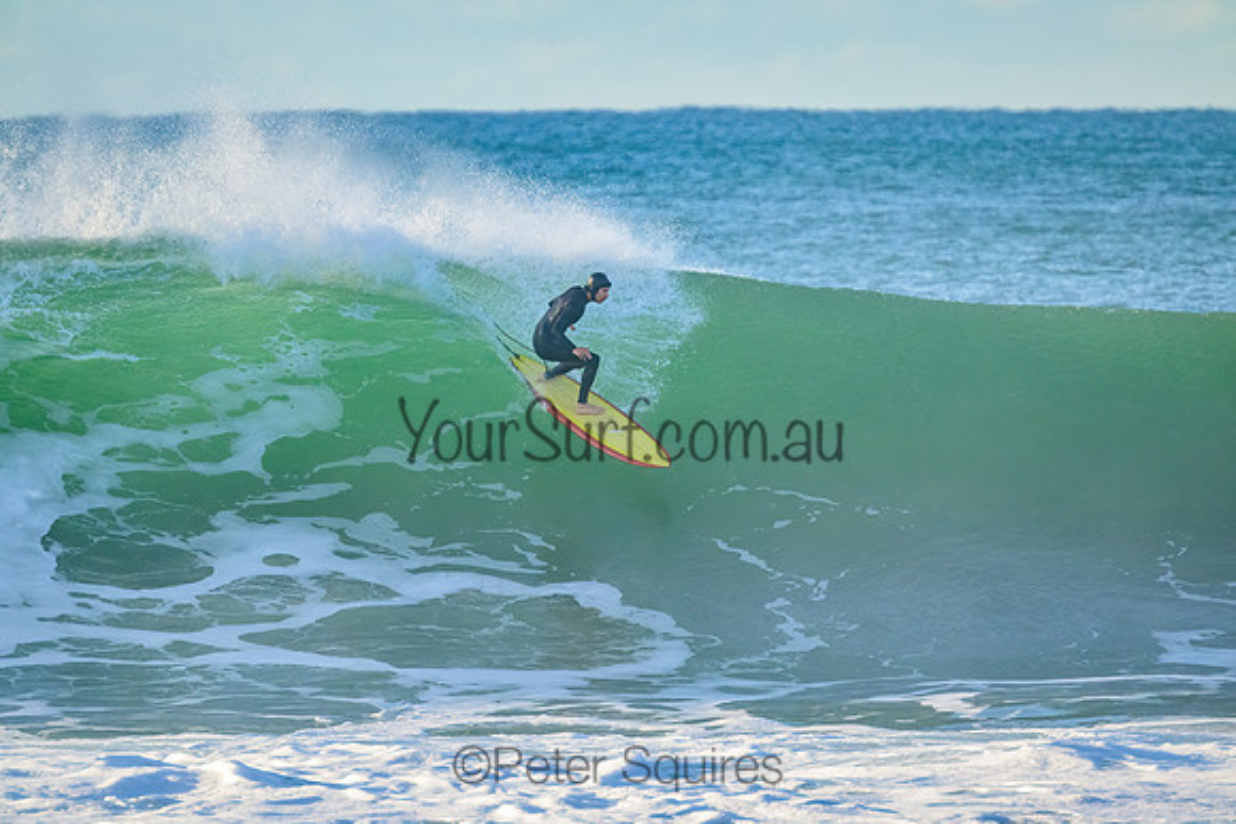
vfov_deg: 2.0
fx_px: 23351
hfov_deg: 3.0
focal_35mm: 680
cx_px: 618
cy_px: 412
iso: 3200
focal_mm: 680
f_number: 11
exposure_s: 1/1600
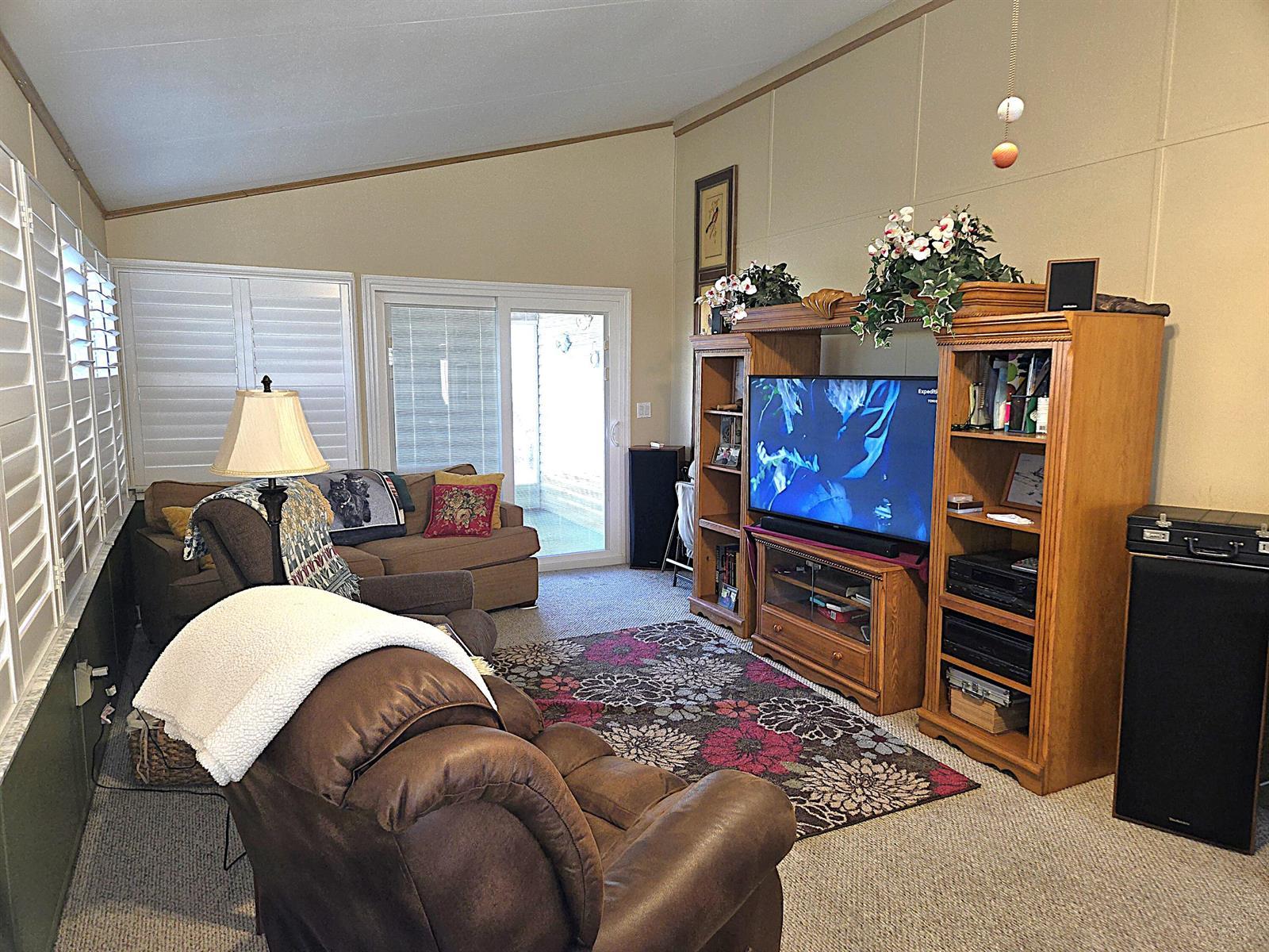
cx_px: 634
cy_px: 476
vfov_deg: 58.9
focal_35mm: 23
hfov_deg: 73.9
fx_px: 843
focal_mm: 5.4
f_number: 1.8
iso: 100
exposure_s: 1/40
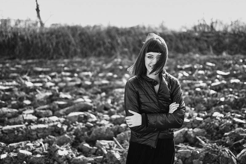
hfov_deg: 54.4
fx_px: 239
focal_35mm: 35
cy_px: 82
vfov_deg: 37.8
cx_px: 123
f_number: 1.4
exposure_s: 1/2000
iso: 320
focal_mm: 35
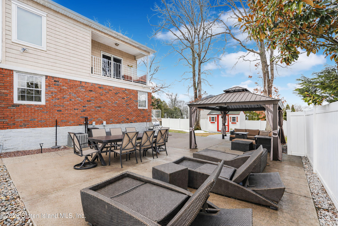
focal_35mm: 16
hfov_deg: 95.0
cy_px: 113
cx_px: 169
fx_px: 155
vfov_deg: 72.1
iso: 50
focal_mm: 16.5
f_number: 5.6
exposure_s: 1/100
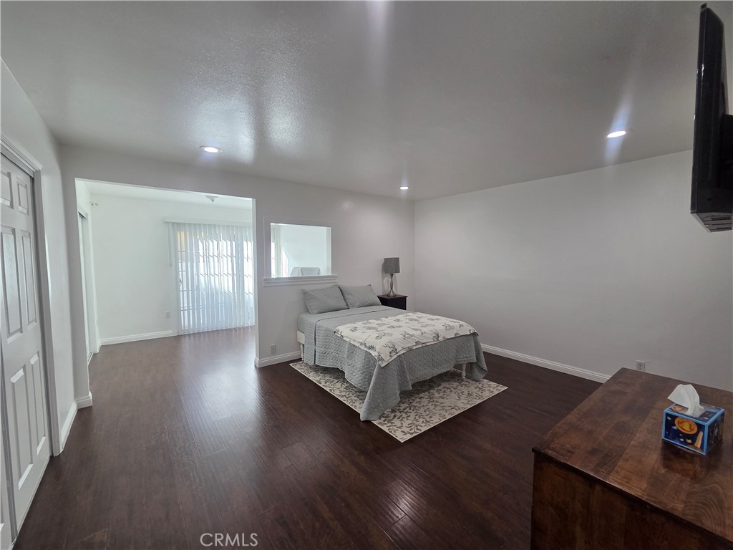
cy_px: 275
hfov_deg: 106.2
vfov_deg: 89.9
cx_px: 366
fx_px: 275
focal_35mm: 13
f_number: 2.2
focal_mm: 2.2
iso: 125
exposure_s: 1/120
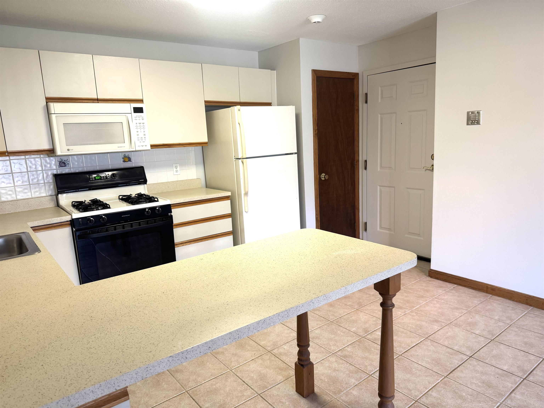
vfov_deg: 56.8
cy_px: 204
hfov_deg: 71.6
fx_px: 377
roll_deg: +3.0
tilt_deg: -11.2
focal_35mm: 24
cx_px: 272
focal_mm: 6.76
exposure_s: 1/60
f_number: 1.78
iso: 160
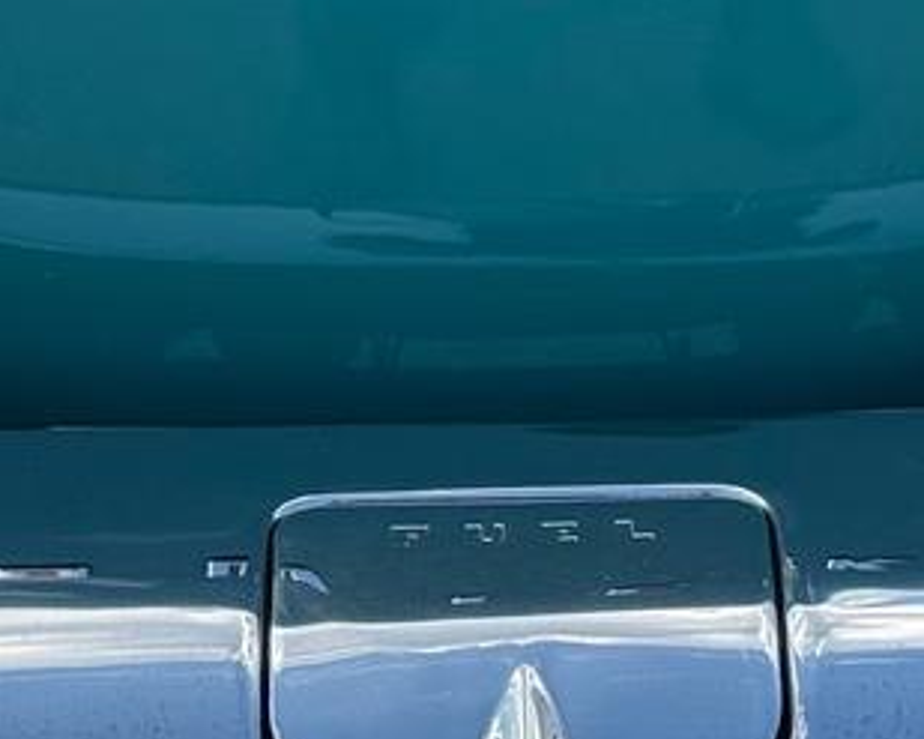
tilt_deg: -20.3
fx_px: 5304
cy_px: -147
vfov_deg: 7.9
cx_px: 523
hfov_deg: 10.0
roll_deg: +0.8
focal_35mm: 194
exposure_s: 1/1724
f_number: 1.78
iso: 64
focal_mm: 6.76
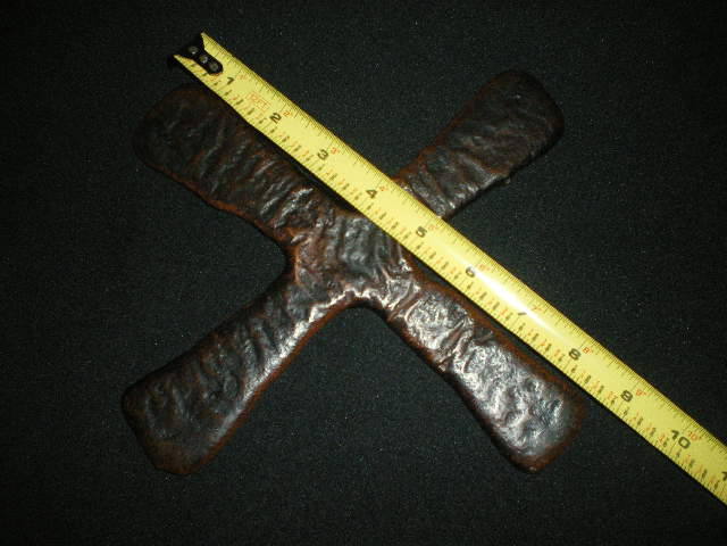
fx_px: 756
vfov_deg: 39.7
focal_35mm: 36
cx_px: 364
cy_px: 273
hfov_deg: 51.4
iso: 500
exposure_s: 1/50
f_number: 3.1
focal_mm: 6.3
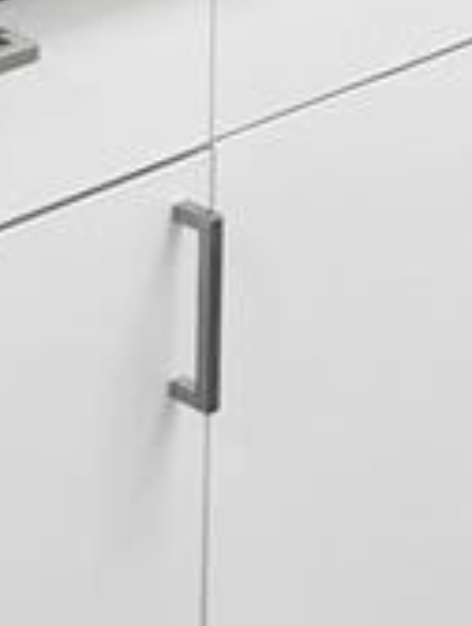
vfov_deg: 10.9
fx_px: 3115
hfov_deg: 8.6
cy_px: -424
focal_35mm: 172
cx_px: -71
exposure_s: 1/129
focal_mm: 6.76
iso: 100
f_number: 1.78
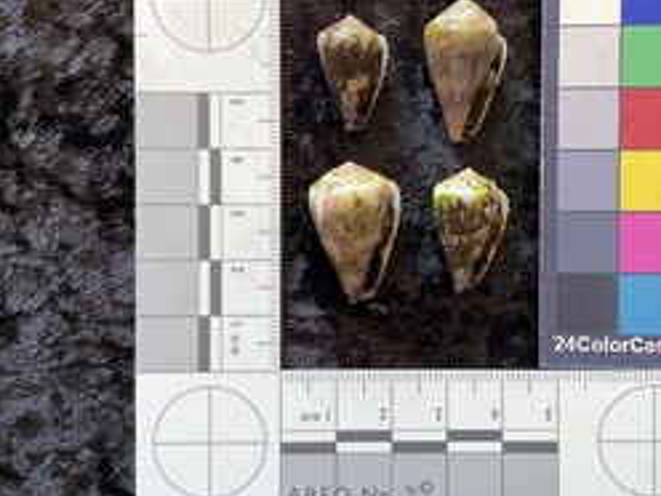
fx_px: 783
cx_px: 418
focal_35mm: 41
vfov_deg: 35.1
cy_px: 217
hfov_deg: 45.3
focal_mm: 3
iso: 50
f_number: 1.8
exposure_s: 1/60
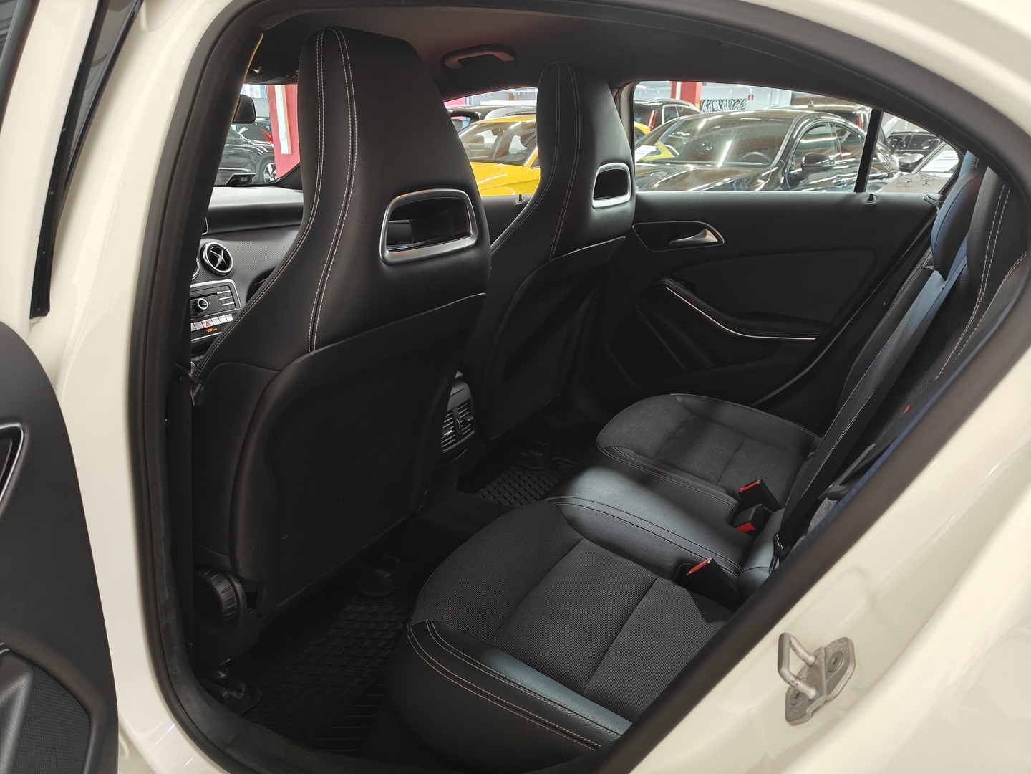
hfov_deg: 71.6
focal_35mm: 24
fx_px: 715
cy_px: 387
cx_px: 516
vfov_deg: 56.8
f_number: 1.8
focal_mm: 5.59
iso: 160
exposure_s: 1/50
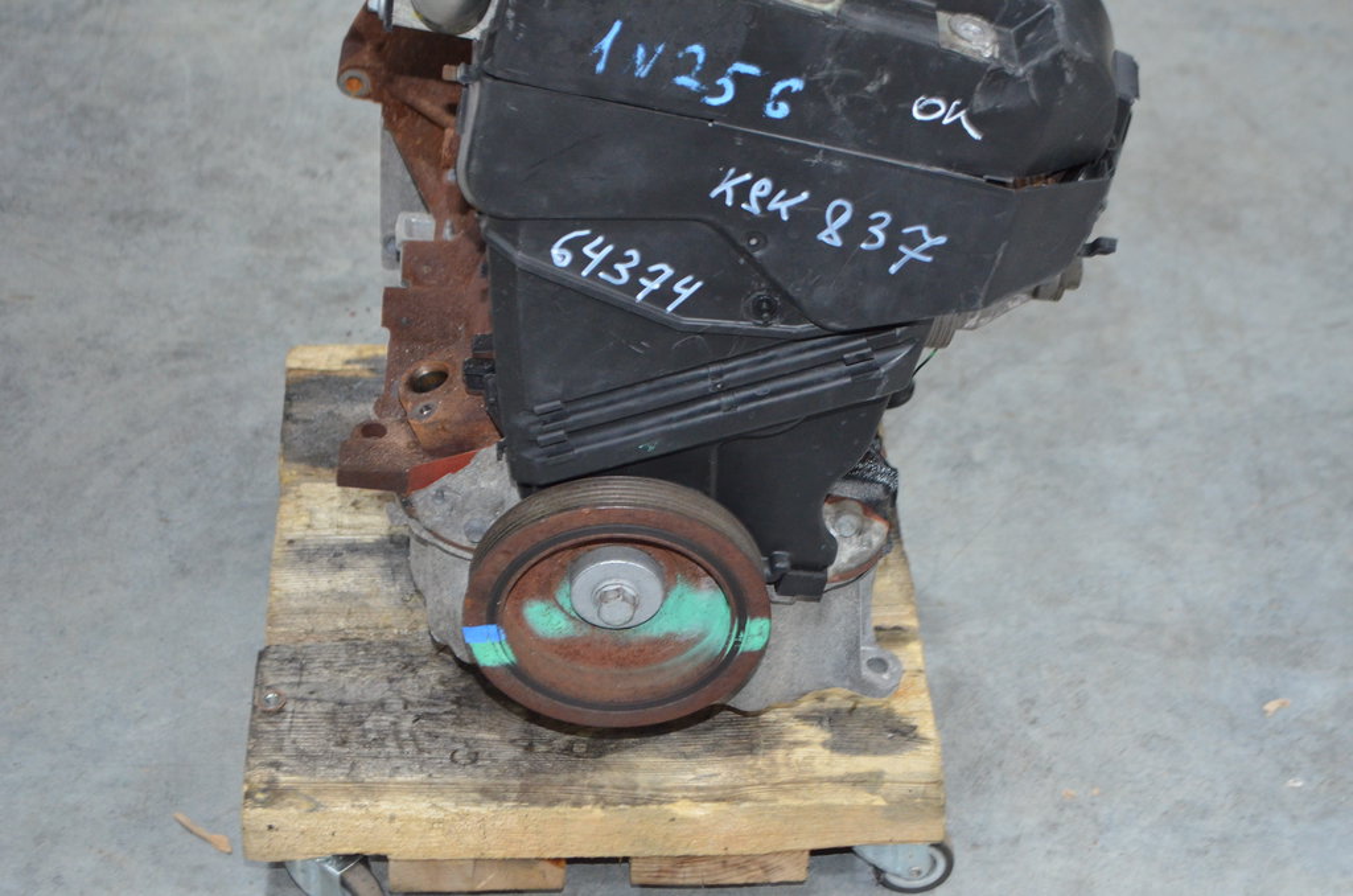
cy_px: 448
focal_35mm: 68
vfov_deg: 20.1
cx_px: 676
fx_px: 2531
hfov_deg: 29.9
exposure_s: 1/60
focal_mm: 45
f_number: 5.3
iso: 2200
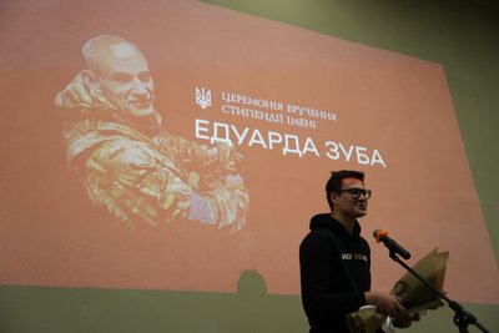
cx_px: 250
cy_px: 166
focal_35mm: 36
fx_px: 499
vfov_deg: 36.9
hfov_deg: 53.1
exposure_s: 1/160
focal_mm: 36
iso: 2000
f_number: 2.8
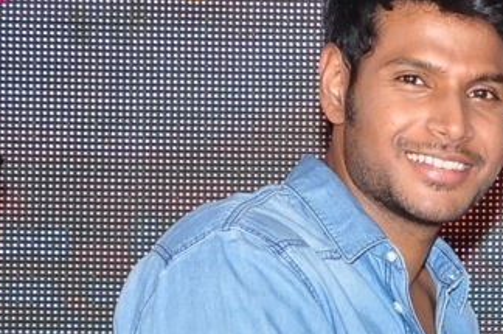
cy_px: 518
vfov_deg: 4.0
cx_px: 862
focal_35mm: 344
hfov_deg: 5.9
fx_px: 4799
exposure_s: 1/125
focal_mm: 62
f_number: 7.1
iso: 500
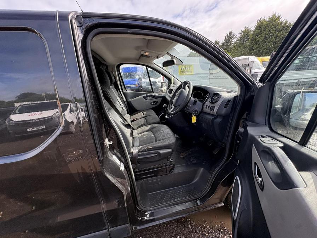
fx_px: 128
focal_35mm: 14
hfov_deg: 102.1
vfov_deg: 85.7
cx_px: 158
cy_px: 119
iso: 64
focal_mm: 2.22
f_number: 2.2
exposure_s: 1/359
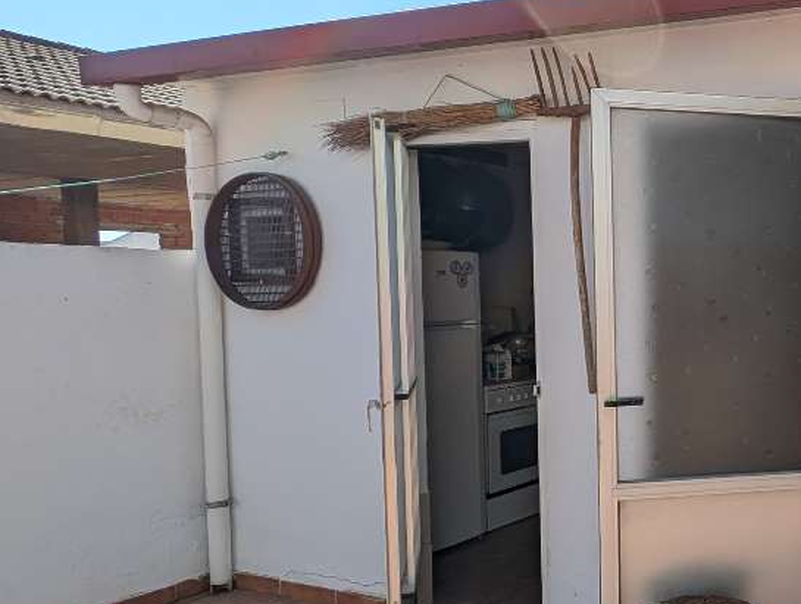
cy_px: 324
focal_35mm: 33
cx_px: 889
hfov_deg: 42.7
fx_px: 765
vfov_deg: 43.1
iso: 41
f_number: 1.95
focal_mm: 2.23
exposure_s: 1/1229
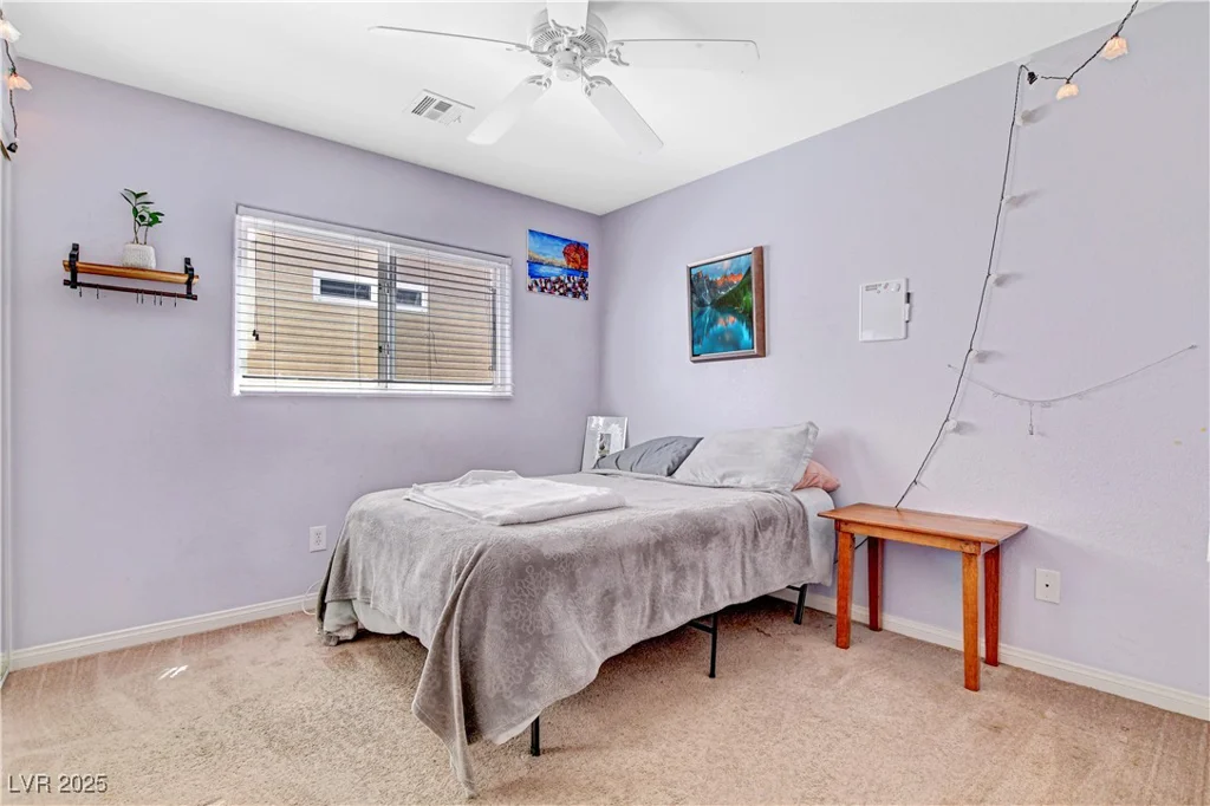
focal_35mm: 16
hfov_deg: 96.8
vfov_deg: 73.7
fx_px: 538
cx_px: 605
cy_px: 403
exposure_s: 1/10
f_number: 8
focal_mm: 11
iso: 800
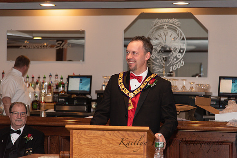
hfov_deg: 17.1
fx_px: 790
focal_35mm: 120
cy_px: 79
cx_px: 118
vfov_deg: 11.4
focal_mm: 120
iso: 800
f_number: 4
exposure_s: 1/200
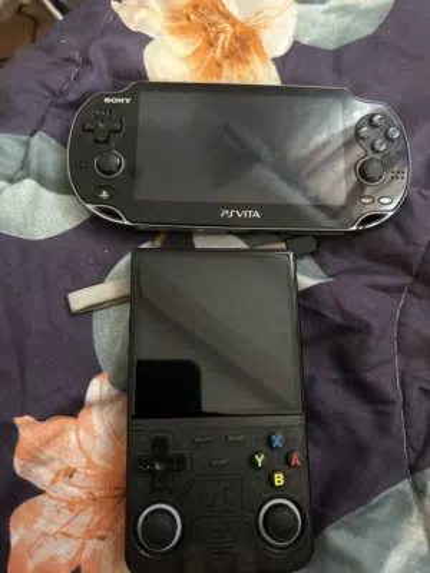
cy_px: 286
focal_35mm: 26
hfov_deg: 53.1
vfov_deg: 67.3
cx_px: 215
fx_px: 431
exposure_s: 1/31
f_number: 1.5
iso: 640
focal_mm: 5.7
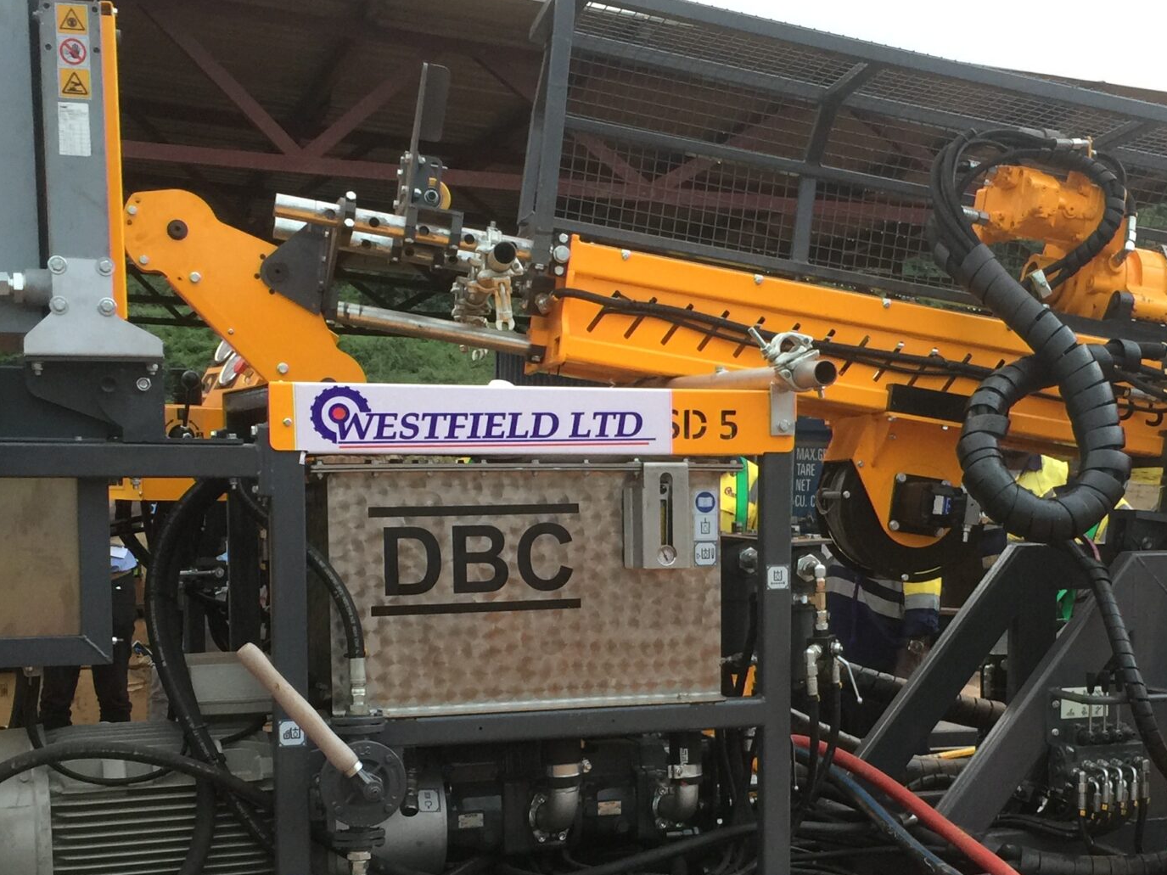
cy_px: 630
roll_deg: -2.5
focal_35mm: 54
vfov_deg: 26.8
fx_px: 1820
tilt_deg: -3.9
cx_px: 689
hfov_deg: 35.4
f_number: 2.2
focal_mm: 4.15
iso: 64
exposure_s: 1/17
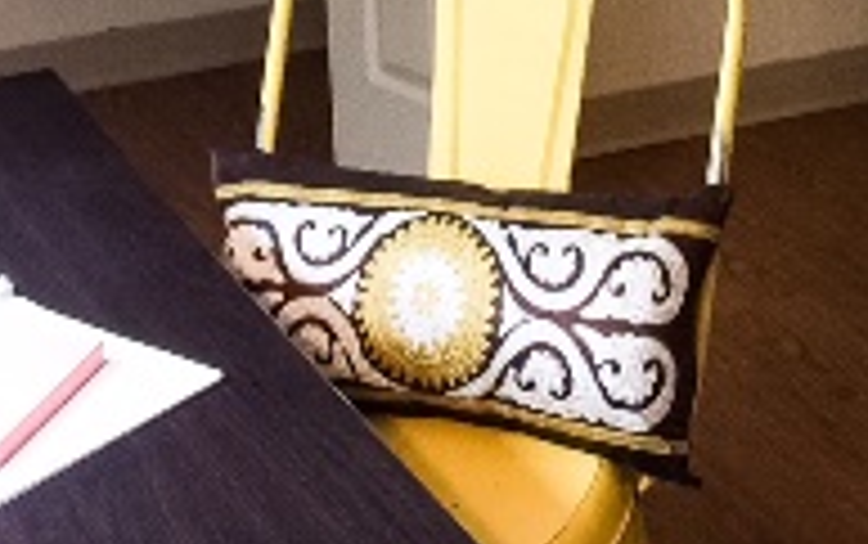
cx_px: 463
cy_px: -238
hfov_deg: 20.4
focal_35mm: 102
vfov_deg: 12.3
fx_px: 2415
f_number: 2.2
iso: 64
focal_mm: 4.15
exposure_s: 1/30
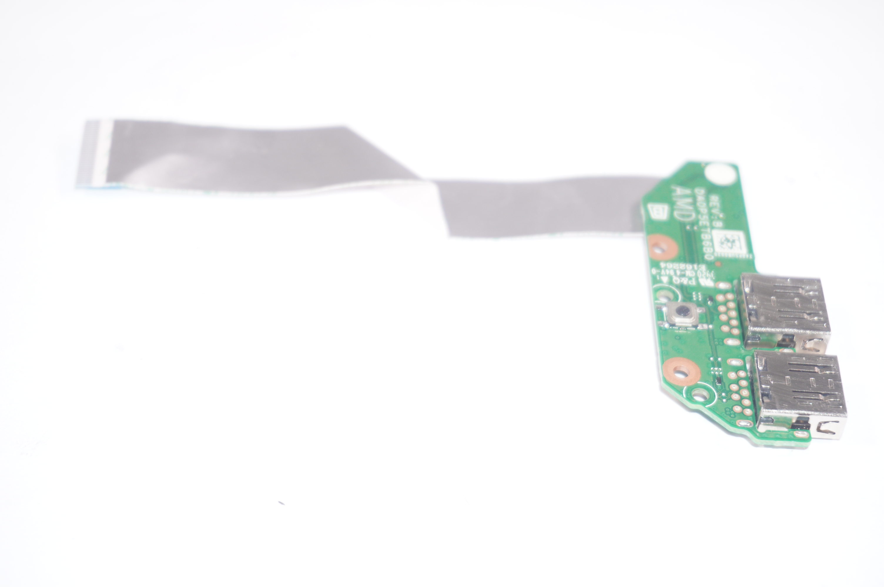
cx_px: 442
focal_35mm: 72
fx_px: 1766
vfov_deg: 18.9
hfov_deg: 28.1
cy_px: 294
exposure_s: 1/160
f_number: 5.6
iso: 250
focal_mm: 48
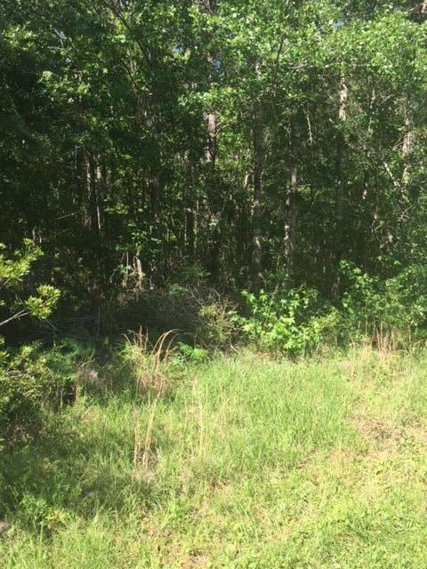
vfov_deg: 61.7
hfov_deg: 48.2
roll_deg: +0.0
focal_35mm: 29
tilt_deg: +0.1
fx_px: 477
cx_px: 214
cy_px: 284
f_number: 2.2
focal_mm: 4.15
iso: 32
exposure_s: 1/573
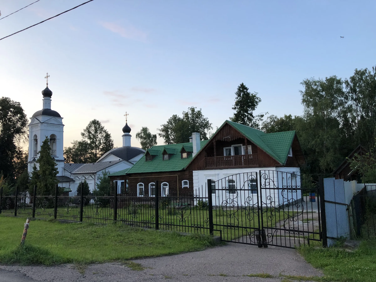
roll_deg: +1.4
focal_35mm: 28
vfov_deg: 49.7
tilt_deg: +5.1
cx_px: 188
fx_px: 304
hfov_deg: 63.4
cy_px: 141
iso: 25
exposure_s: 1/40
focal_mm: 4
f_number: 1.8
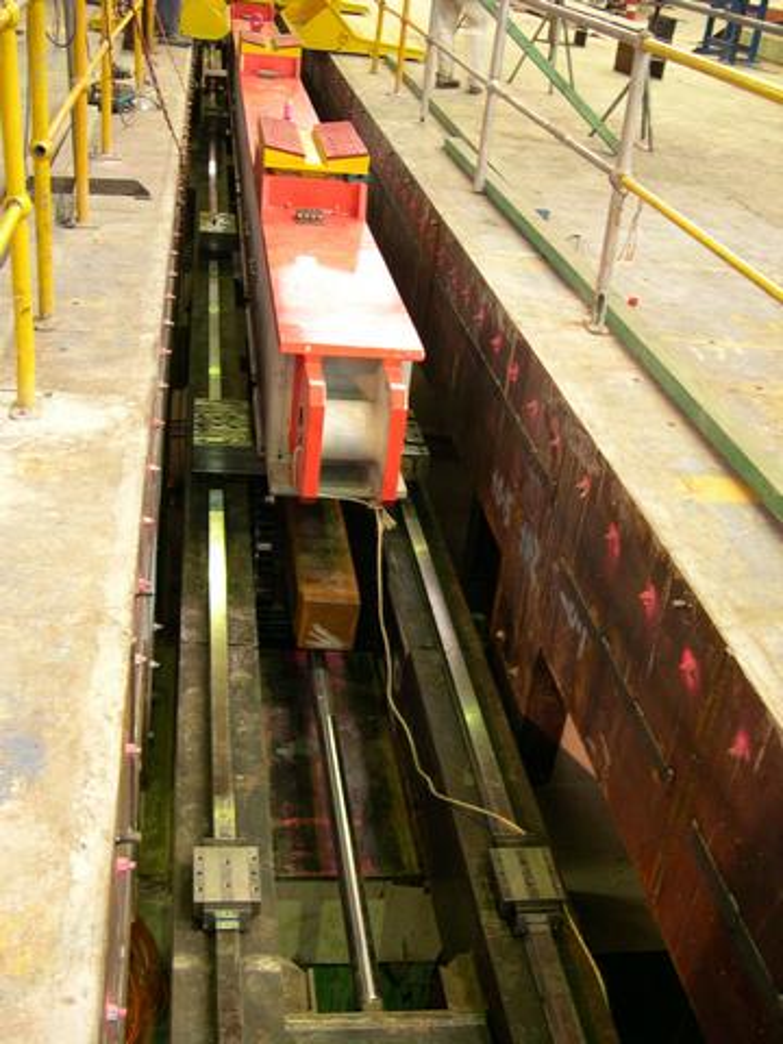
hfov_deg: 37.7
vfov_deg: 49.0
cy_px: 522
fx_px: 1146
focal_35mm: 38
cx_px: 392
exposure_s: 1/5.5
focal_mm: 8
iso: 388
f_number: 2.8
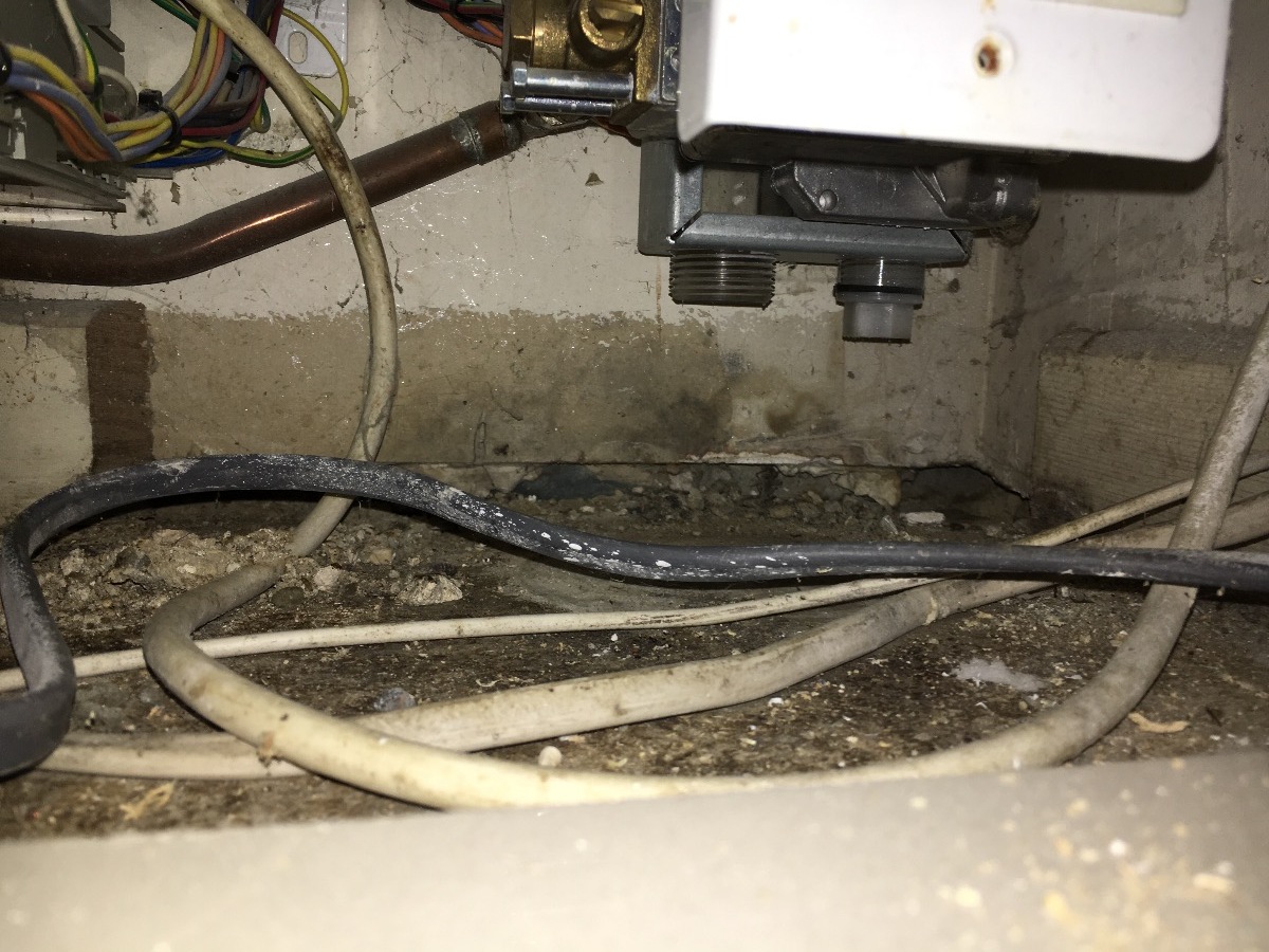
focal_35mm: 29
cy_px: 476
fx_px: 1063
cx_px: 634
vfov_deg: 48.2
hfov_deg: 61.7
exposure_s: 1/103
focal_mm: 4.15
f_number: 2.2
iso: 25
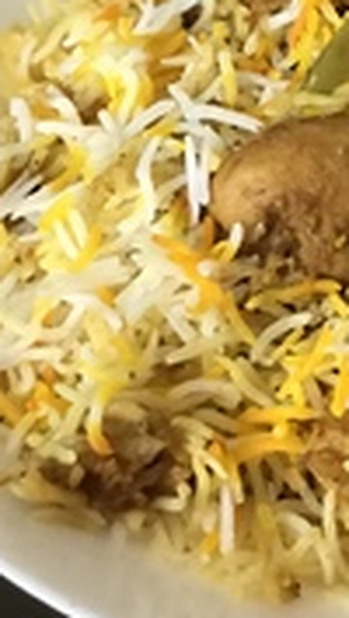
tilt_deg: -30.5
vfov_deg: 13.1
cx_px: 448
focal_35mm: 160
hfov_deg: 7.5
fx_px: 2624
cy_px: -113
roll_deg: +0.4
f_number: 2.8
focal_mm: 6.6
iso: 200
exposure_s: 1/60
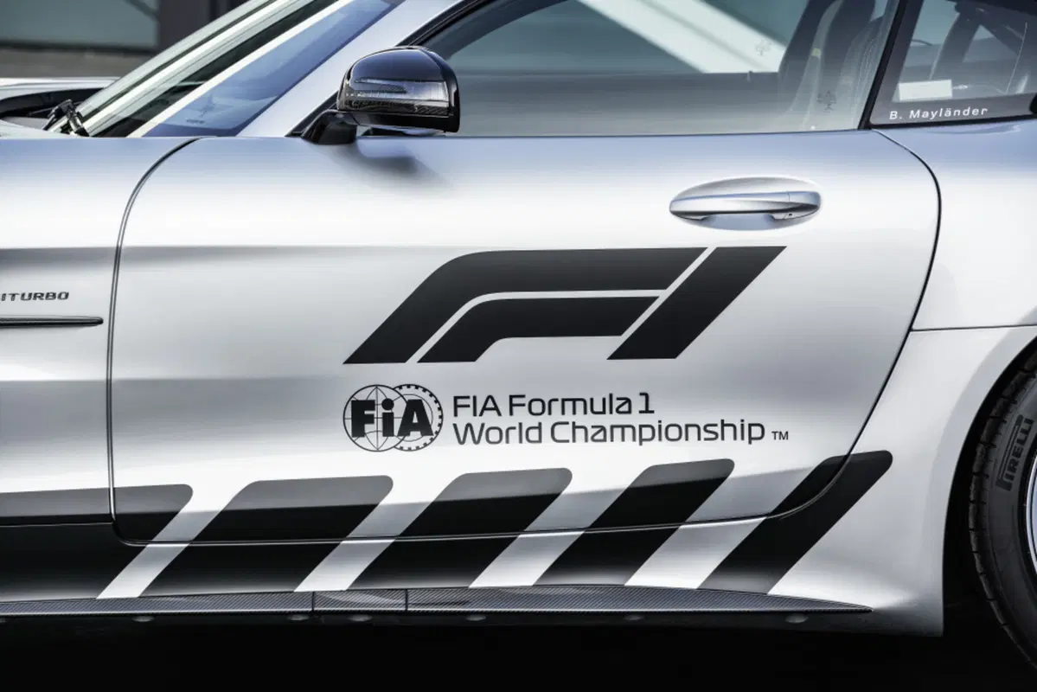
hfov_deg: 11.1
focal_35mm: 185
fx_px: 5330
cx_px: 518
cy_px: 346
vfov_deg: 7.4
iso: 100
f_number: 8
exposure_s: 1/100
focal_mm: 185
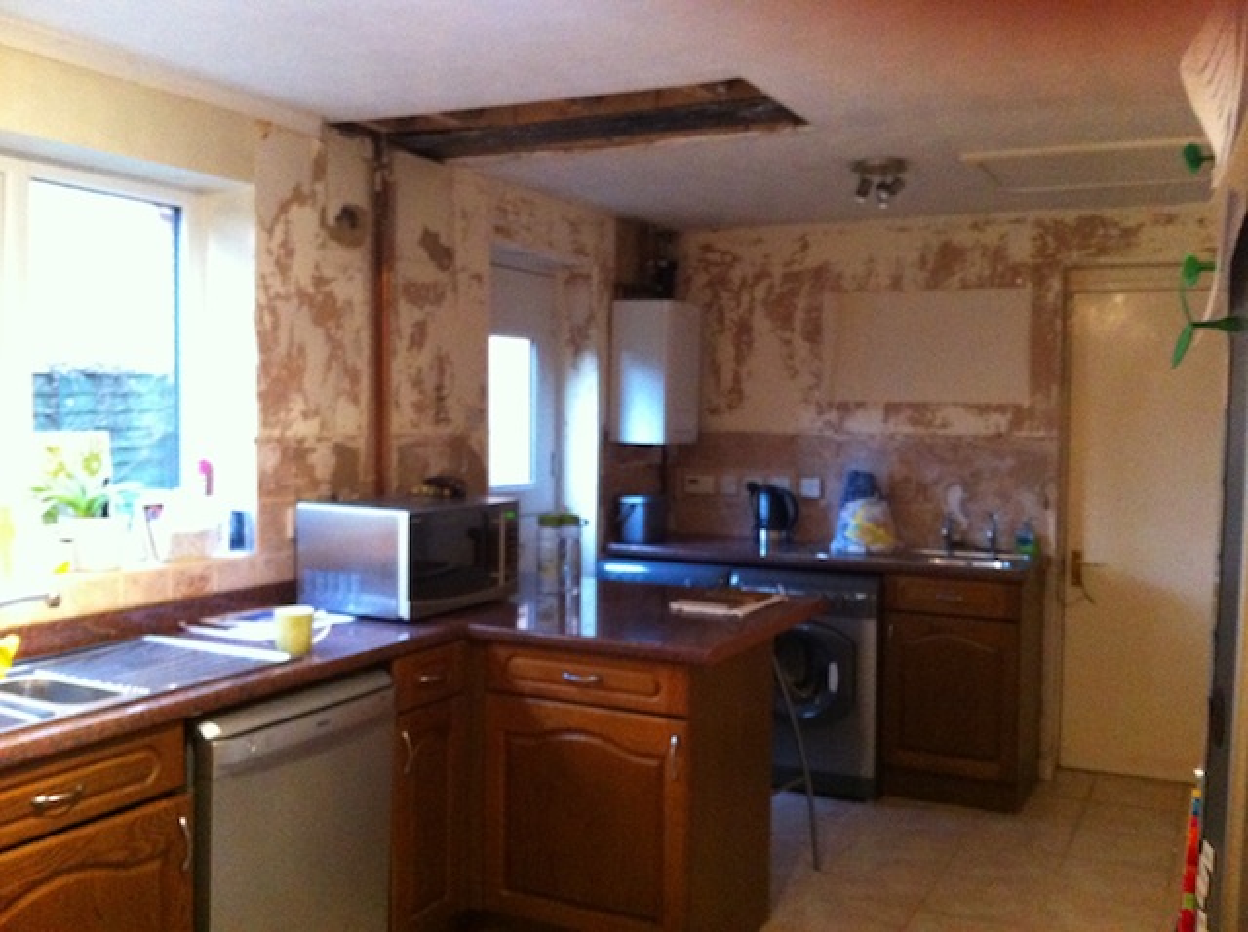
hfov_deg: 52.7
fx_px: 1260
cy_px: 466
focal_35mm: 35
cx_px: 624
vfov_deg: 40.6
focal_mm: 3.85
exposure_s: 1/15
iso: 800
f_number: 2.8
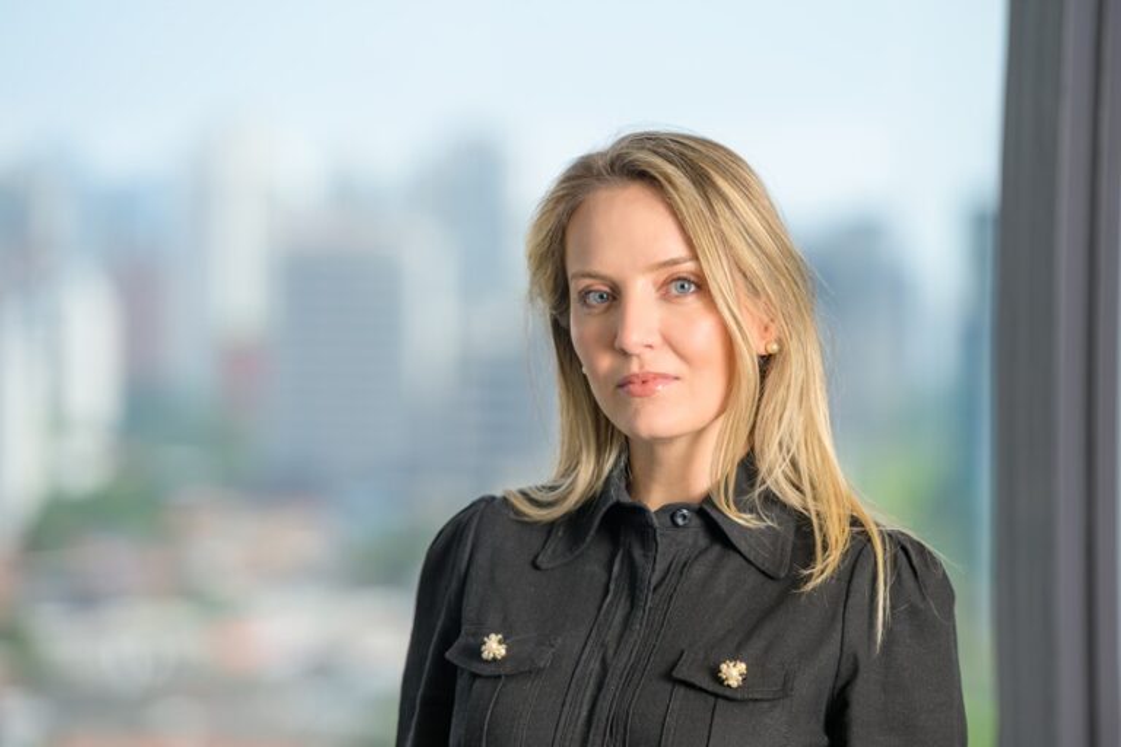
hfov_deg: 13.7
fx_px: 4670
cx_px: 560
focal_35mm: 150
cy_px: 374
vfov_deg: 9.1
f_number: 2.8
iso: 64
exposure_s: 1/200
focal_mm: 150
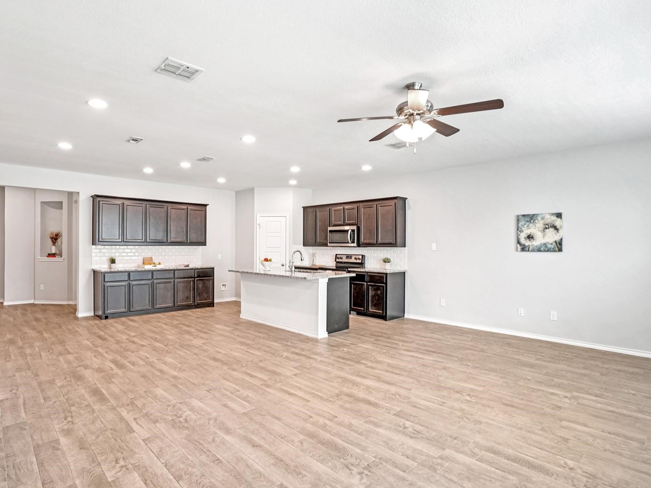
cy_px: 249
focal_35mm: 18
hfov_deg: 87.2
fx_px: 339
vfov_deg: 71.6
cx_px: 279
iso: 400
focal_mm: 16
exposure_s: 1/25
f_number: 8
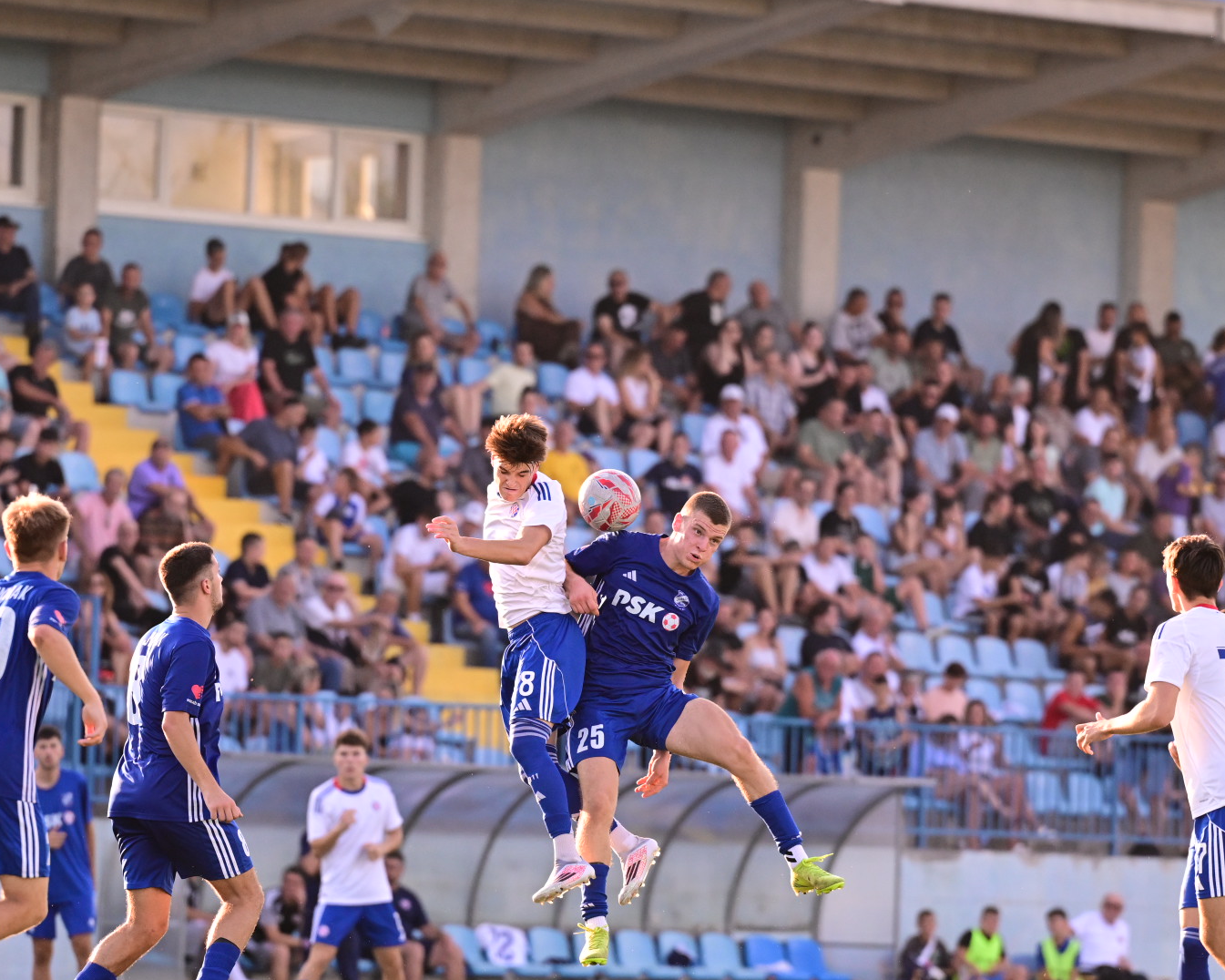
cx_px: 585
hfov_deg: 5.7
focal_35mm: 339
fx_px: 12291
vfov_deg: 4.6
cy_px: 490
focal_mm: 200
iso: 1250
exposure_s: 1/2500
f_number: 3.5
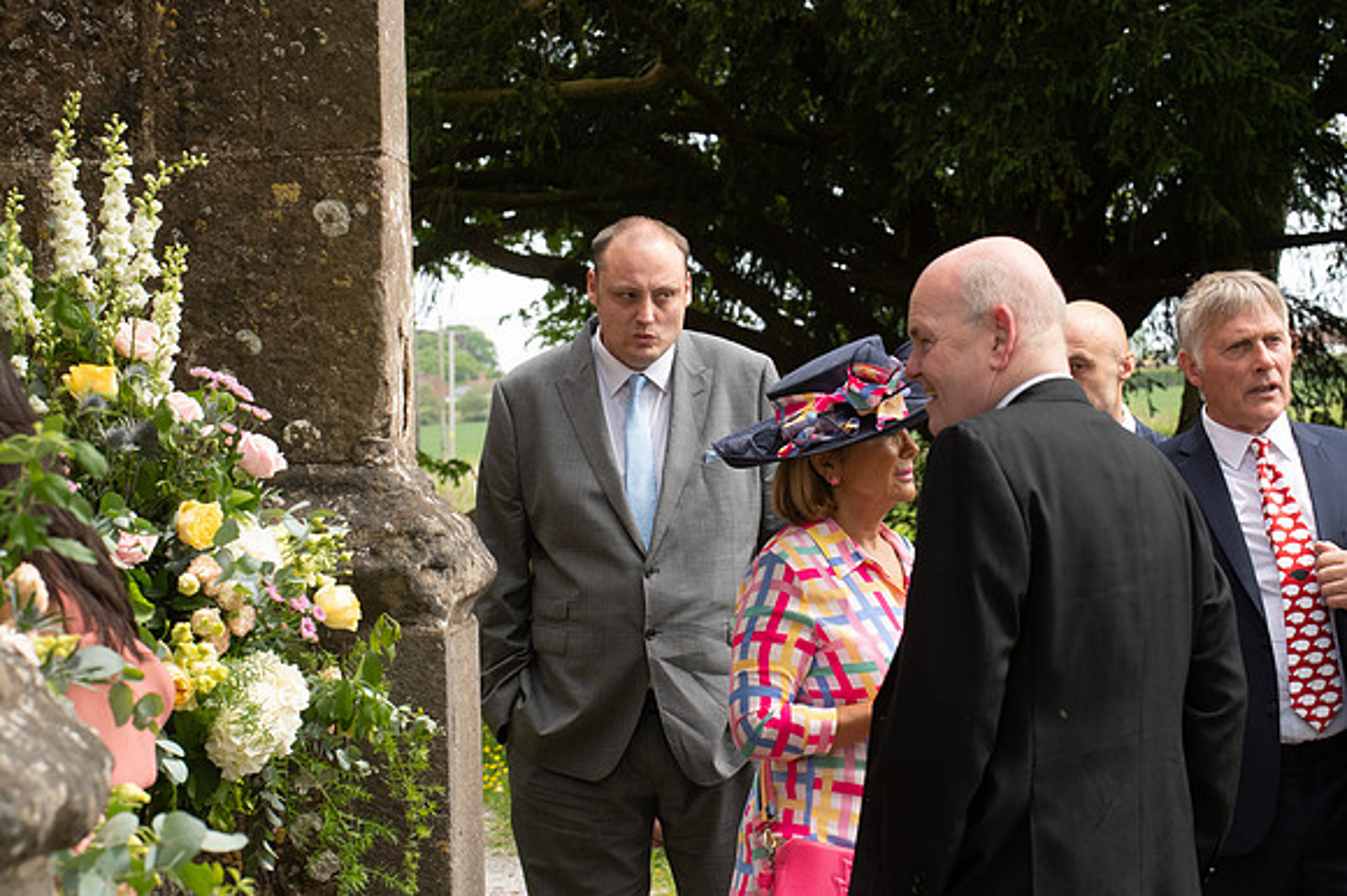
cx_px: 674
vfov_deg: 11.4
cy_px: 448
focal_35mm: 120
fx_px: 4487
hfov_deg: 17.1
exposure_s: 1/400
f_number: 16
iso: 2000
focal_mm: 120
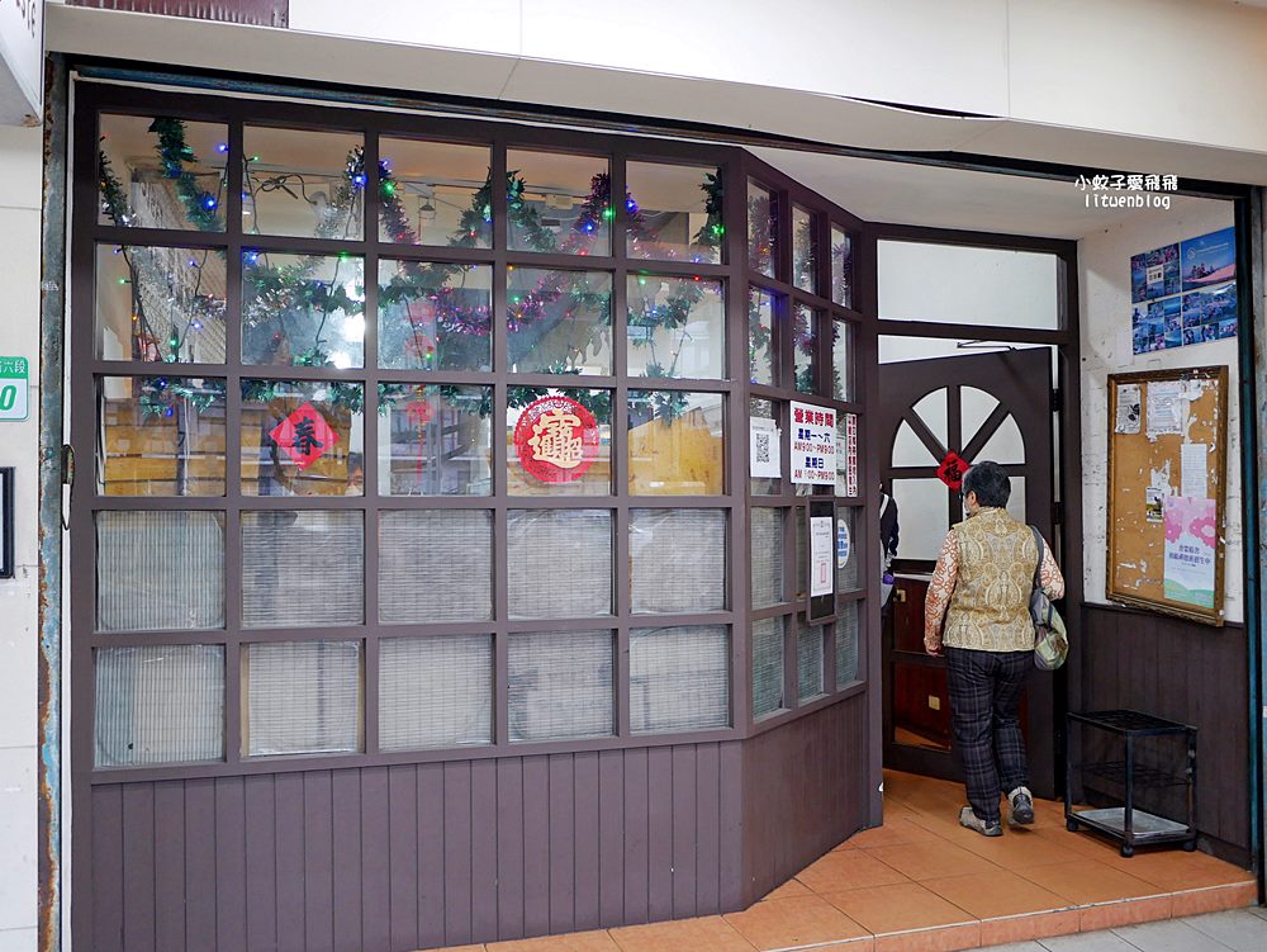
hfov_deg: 63.4
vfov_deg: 49.8
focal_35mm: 28
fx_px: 1025
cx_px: 634
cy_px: 476
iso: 500
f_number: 2.5
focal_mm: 14
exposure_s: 1/60
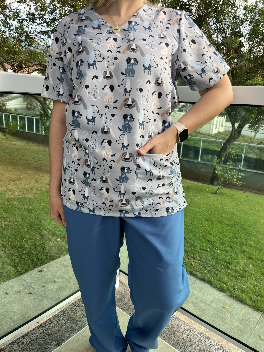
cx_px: 132
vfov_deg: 67.3
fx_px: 264
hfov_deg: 53.1
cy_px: 176
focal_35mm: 26
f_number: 1.6
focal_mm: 5.1
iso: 50
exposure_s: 1/664
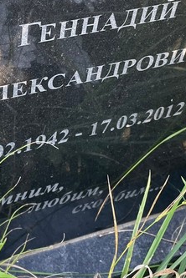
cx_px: 13
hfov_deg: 20.4
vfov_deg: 30.7
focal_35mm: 65
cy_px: 88
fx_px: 504
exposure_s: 1/121
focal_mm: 4.2
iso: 100
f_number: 1.6
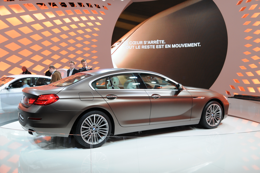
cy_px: 86
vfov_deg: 36.8
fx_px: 260
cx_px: 130
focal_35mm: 36
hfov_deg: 53.2
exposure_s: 1/180
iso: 400
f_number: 6.7
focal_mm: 24
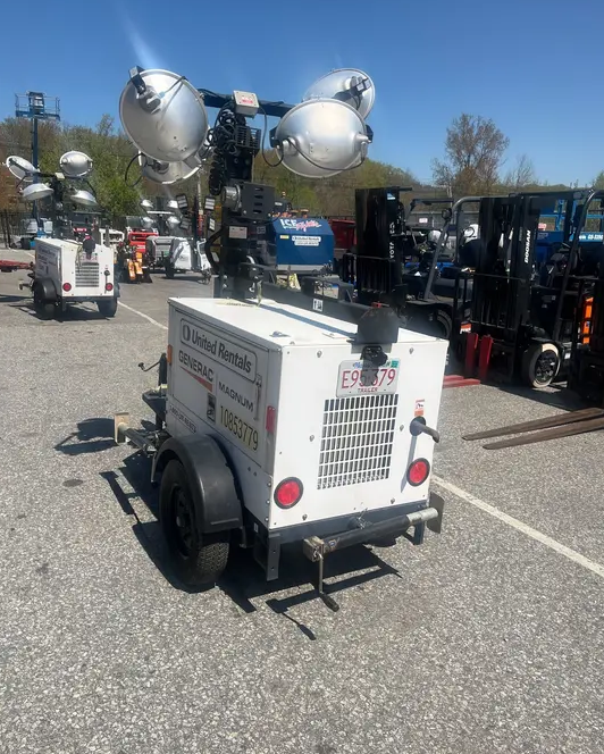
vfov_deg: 62.2
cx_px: 304
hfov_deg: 51.6
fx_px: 625
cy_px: 383
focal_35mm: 28
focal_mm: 5.1
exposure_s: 1/4854
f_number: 1.6
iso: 50
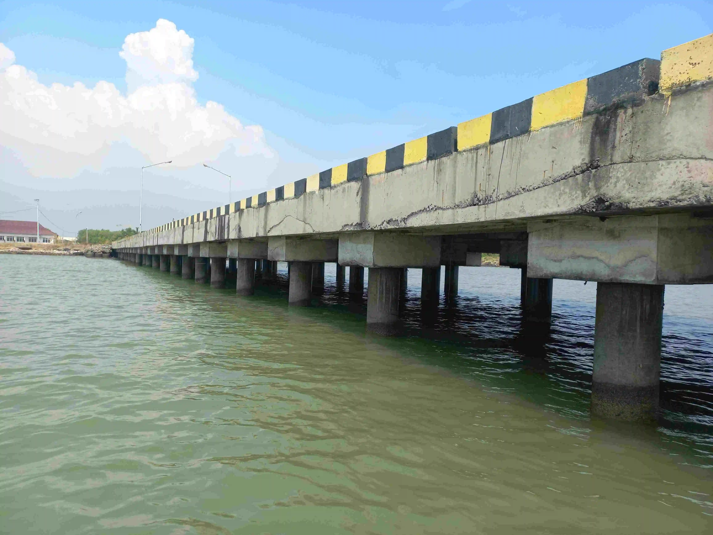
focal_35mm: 25
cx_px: 356
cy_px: 268
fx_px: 515
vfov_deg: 54.9
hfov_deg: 69.4
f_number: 1.8
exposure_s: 1/585
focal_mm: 4.6
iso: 25
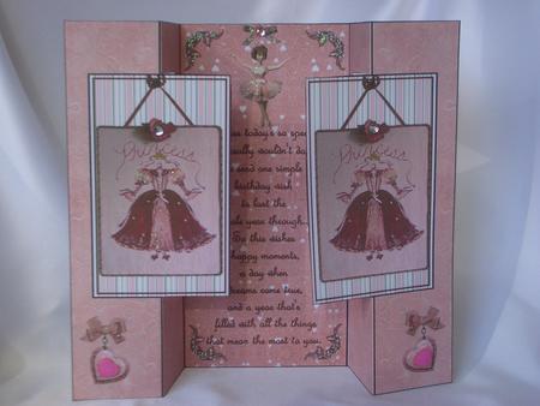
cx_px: 270
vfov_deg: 23.7
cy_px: 203
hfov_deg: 31.2
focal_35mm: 62
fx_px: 968
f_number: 3.5
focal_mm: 10.2
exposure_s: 1/100
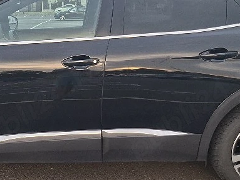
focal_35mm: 60
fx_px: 416
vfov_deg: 24.4
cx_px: 76
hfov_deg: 31.8
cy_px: 114
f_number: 1.8
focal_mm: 5.54
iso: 50
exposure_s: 1/135
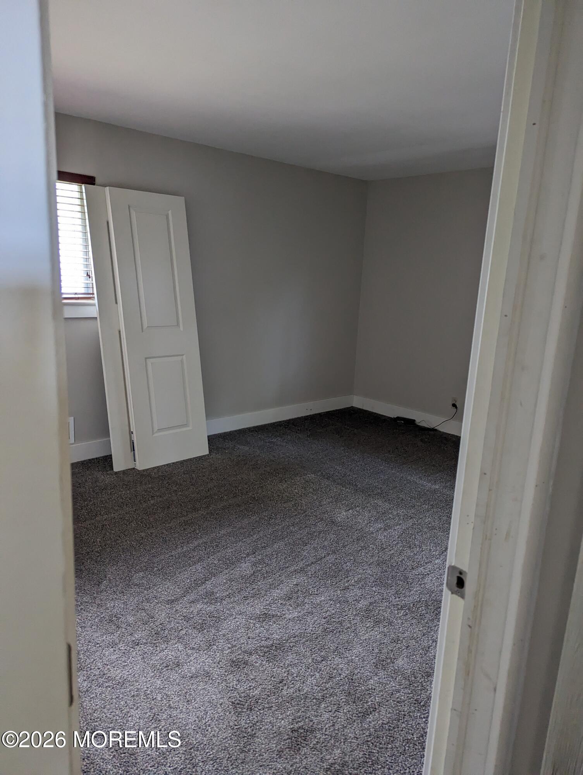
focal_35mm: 24
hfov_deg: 56.9
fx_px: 538
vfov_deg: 71.5
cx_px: 292
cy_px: 388
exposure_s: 1/162
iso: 757
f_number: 1.85
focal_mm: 6.81
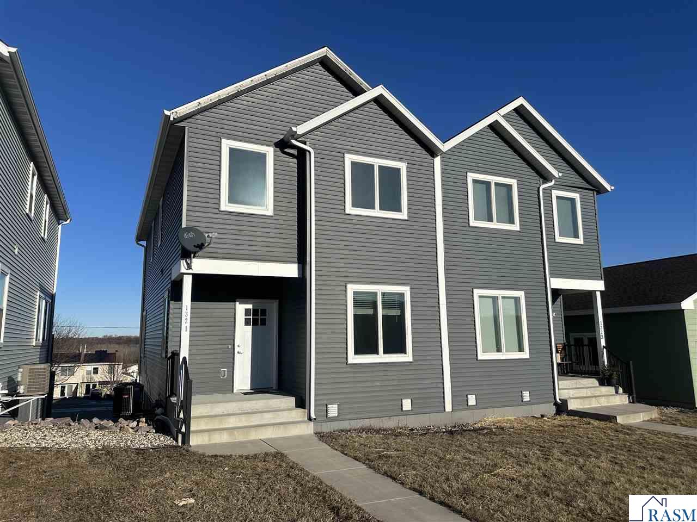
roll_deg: +0.8
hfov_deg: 71.6
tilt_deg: +8.6
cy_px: 261
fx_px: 483
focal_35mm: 24
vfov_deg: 56.8
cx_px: 348
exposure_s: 1/8197
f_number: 1.78
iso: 80
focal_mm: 6.86
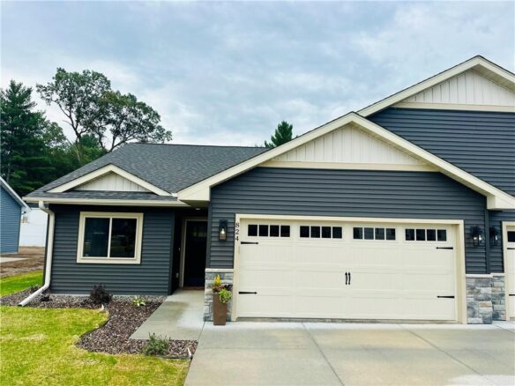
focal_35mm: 24
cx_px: 258
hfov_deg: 71.6
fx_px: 357
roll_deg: -0.5
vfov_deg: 56.8
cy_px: 193
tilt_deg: +6.9
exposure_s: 1/3058
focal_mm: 6.86
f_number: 1.78
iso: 80
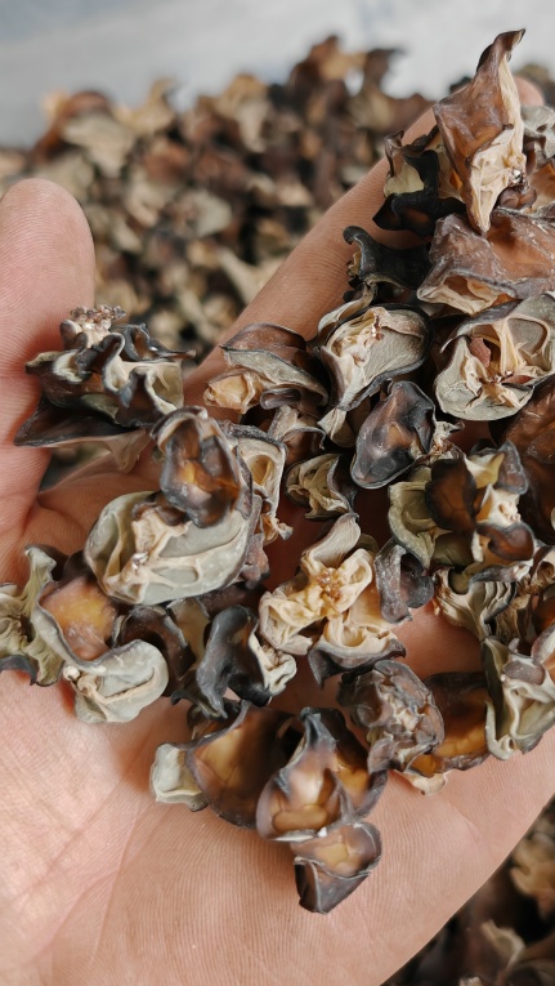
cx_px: 413
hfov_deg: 28.6
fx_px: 1071
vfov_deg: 49.0
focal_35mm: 41
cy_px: 377
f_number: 1.6
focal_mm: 7.62
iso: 160
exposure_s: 1/100
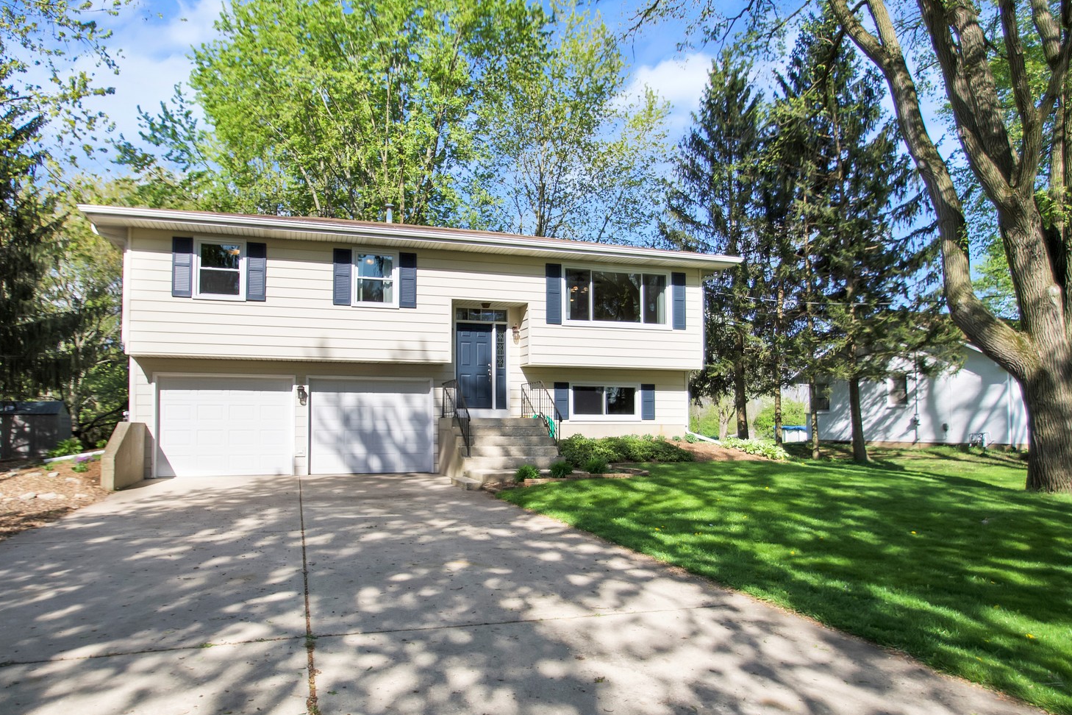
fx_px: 596
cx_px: 484
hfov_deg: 83.7
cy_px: 381
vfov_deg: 61.9
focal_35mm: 20
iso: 400
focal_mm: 12
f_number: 8
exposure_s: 1/2500
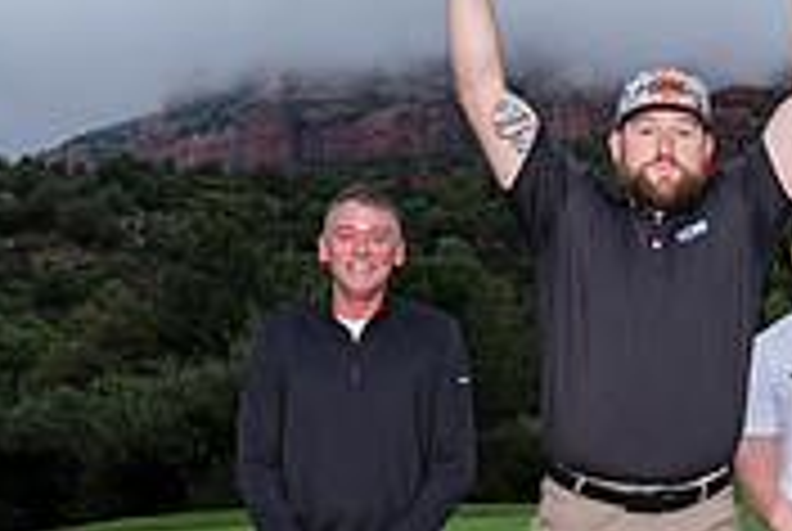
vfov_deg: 17.1
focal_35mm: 79
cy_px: 470
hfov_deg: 24.7
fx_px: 1741
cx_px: 742
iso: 320
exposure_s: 1/320
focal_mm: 24
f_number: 5
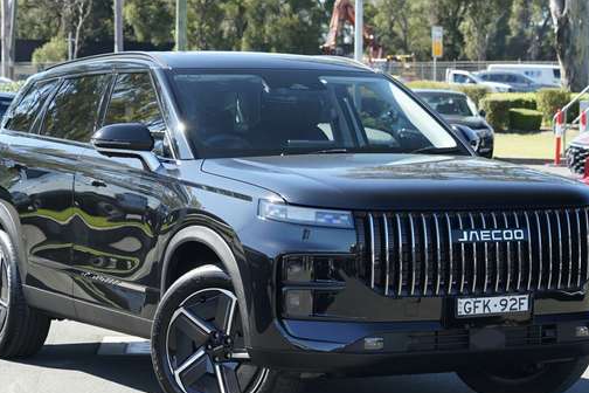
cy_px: 233
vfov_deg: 14.5
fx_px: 1538
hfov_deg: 21.7
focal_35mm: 94
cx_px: 294
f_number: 7.1
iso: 1000
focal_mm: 79
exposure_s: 1/500
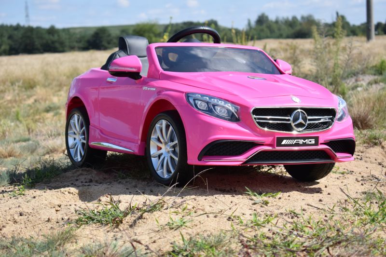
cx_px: 193
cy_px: 128
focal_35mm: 82
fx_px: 884
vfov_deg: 16.5
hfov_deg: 24.6
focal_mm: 55
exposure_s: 1/4000
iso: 1000
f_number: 5.6
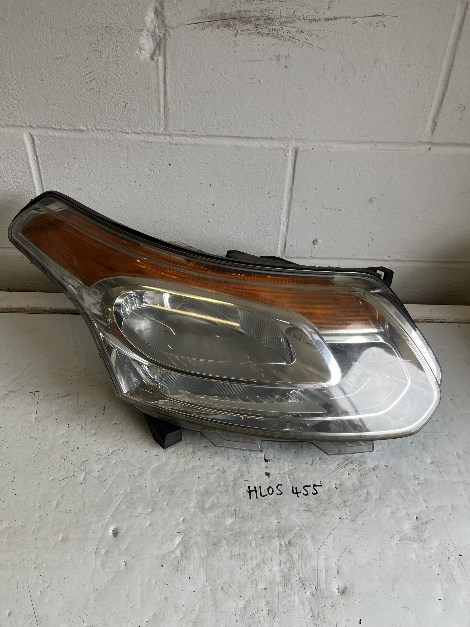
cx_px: 235
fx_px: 471
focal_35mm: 26
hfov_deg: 53.1
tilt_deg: -35.6
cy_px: 314
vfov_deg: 67.3
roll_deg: -2.5
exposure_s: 1/204
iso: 50
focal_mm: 5.1
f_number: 1.6
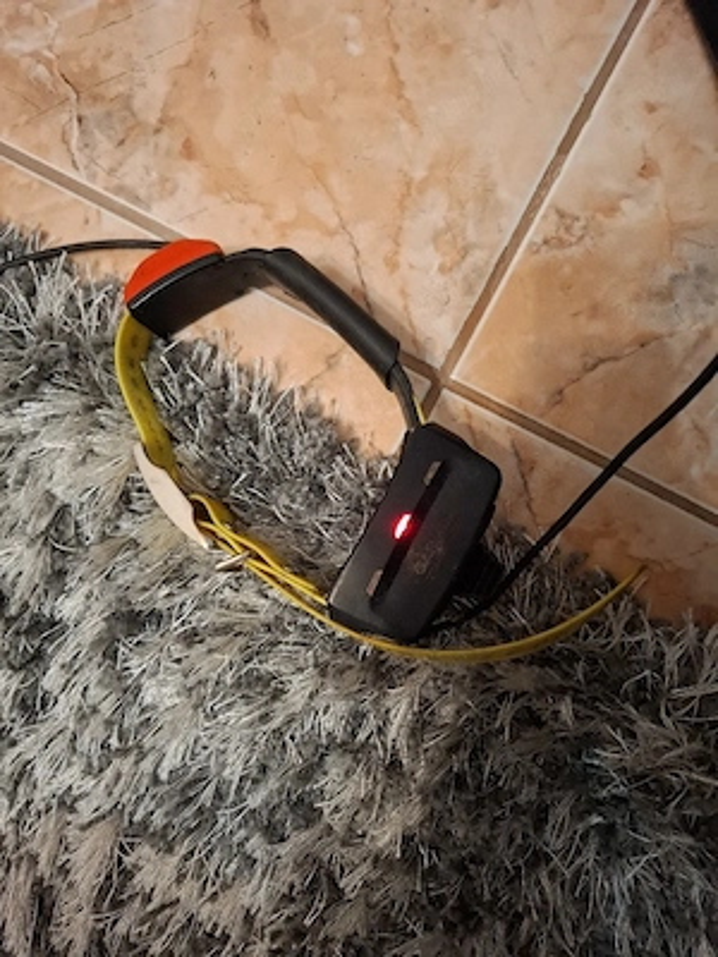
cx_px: 359
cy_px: 478
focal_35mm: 23
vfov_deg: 73.9
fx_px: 636
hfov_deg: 58.9
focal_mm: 5.54
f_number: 1.8
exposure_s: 1/25
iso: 431
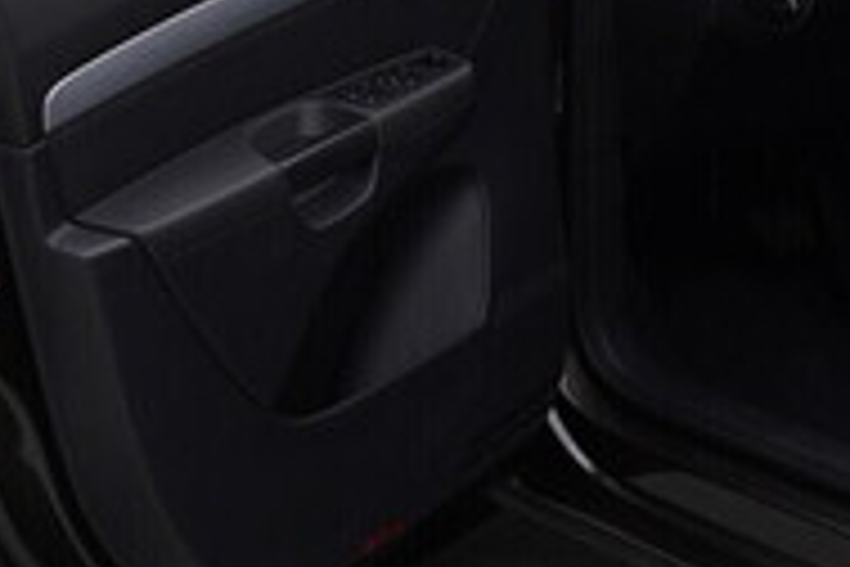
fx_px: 2479
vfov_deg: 13.0
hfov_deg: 19.4
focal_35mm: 105
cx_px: 526
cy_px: 110
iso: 125
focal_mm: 24
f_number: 4.5
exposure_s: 1/100
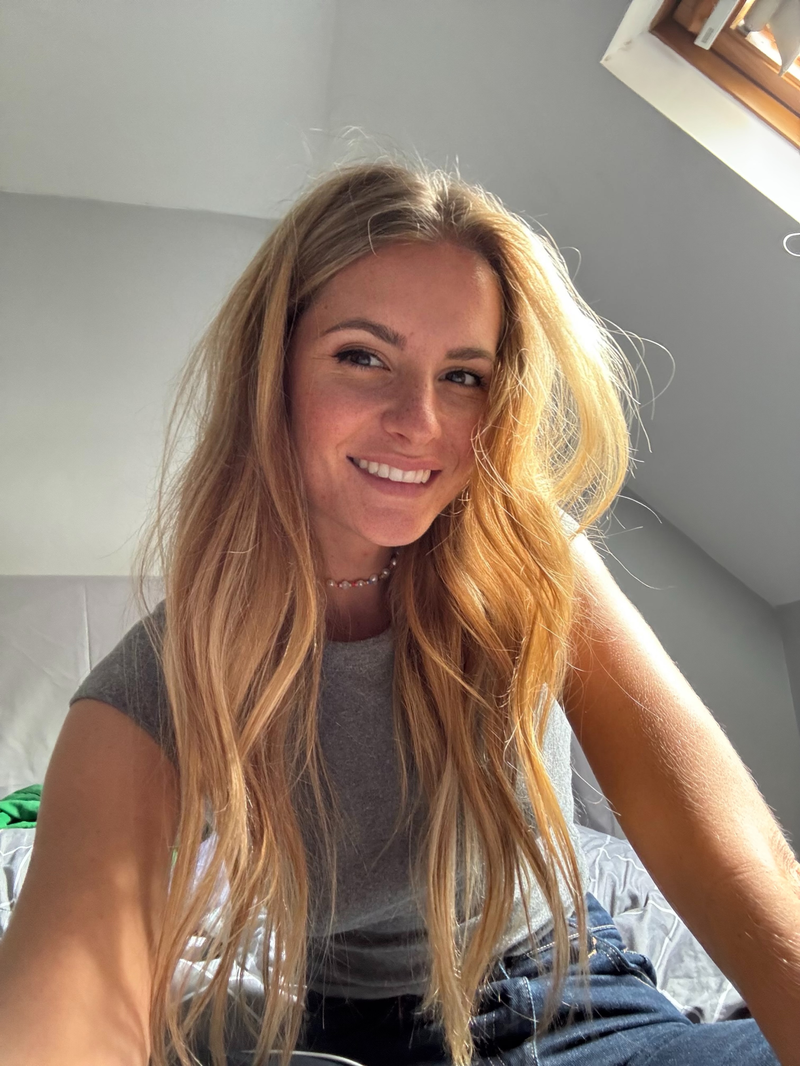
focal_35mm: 23
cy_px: 533
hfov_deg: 58.9
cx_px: 400
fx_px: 709
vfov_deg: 73.9
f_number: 1.9
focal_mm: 2.69
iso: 400
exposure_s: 1/35
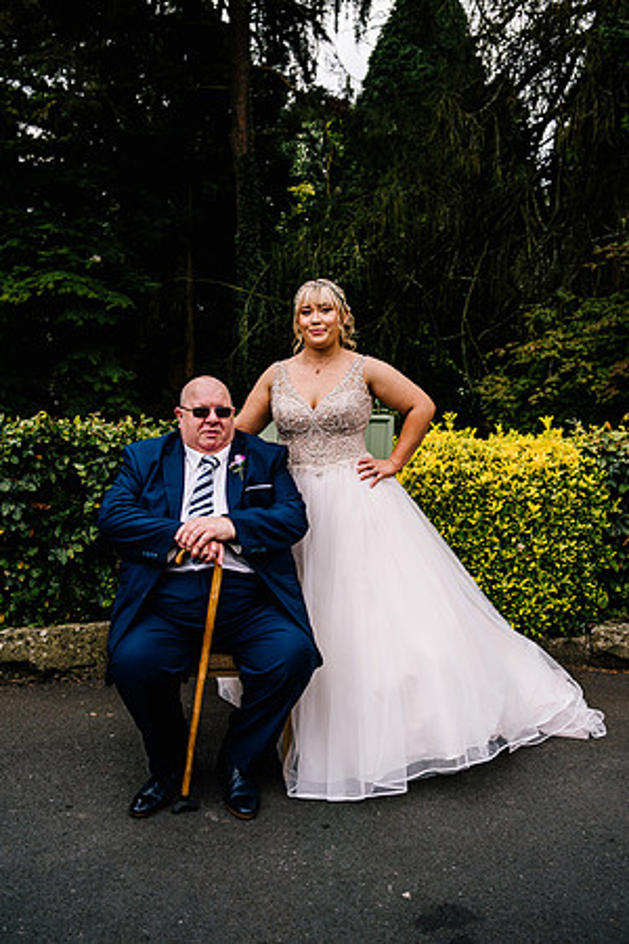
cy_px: 472
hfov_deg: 37.9
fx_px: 917
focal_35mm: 35
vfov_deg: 54.4
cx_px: 314
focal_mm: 35
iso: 125
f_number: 4
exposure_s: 1/500
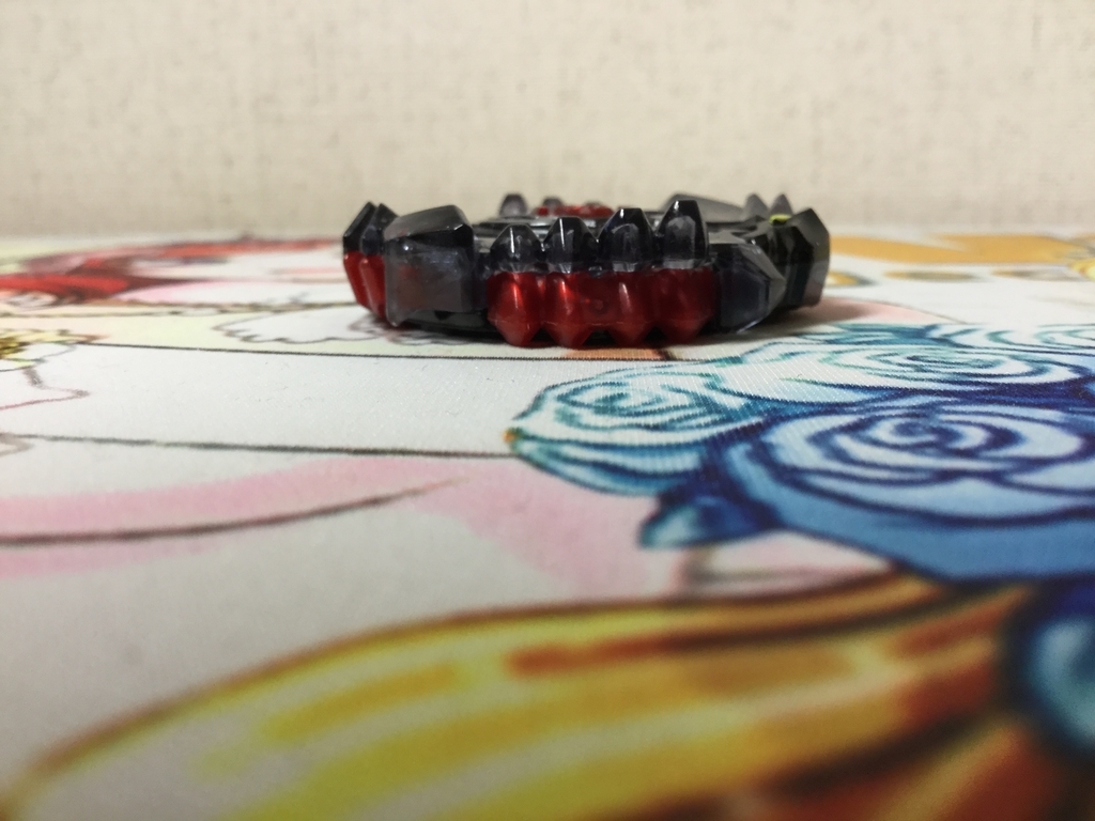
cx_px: 548
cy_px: 410
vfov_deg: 45.4
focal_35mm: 31
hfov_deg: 58.4
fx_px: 981
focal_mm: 3.3
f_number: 2.4
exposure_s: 1/30
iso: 25
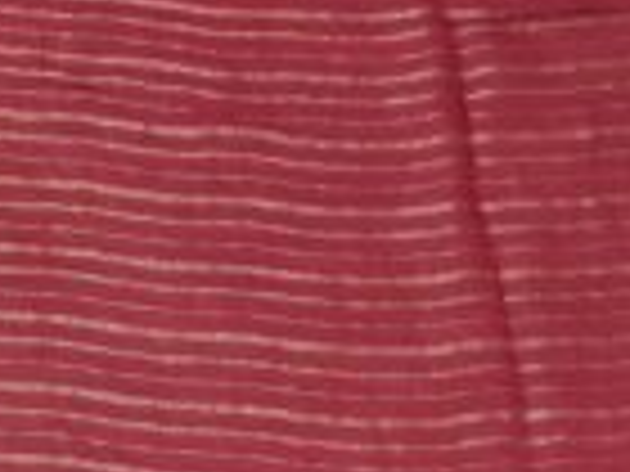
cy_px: 717
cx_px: -225
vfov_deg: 11.0
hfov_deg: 14.4
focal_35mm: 130
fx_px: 2366
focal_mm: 5.4
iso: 500
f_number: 1.8
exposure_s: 1/40
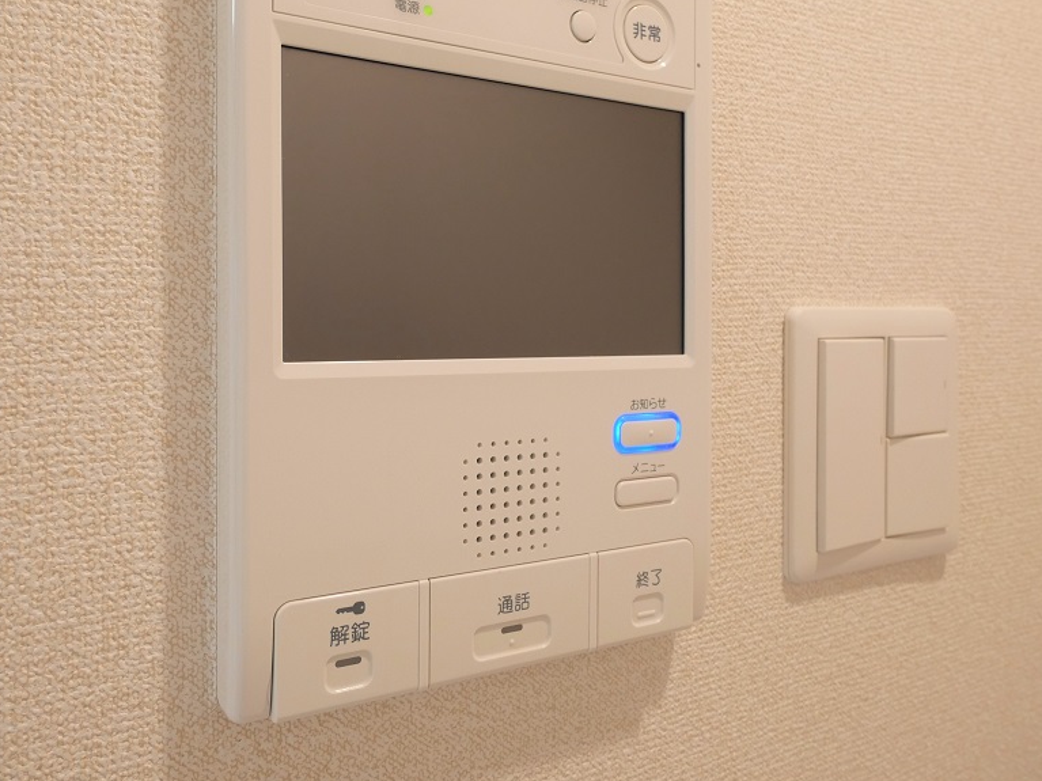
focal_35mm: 23
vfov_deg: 58.2
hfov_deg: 73.8
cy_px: 298
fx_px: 692
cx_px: 473
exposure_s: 1/40
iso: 640
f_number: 4.5
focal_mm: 9
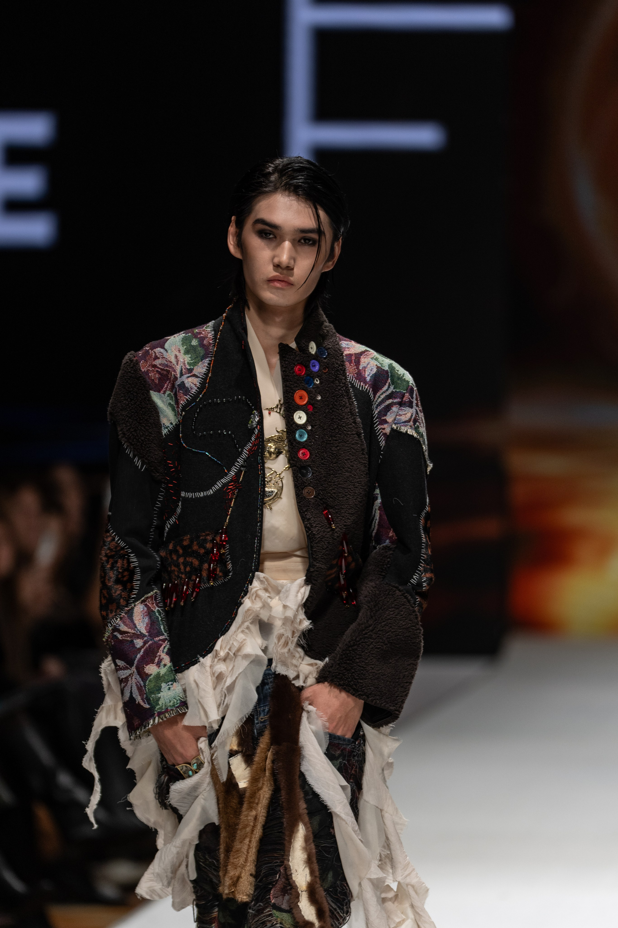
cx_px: 309
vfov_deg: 6.9
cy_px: 464
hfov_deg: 4.6
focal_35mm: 300
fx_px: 7724
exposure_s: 1/400
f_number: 2.8
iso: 200
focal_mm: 200
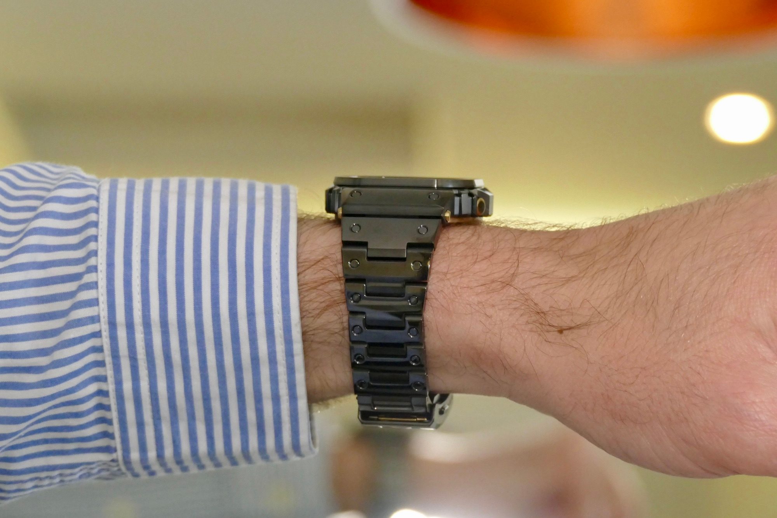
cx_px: 388
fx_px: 3669
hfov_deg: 12.1
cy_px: 259
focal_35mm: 170
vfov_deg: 8.1
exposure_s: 1/100
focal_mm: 61.93
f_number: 4
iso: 1600
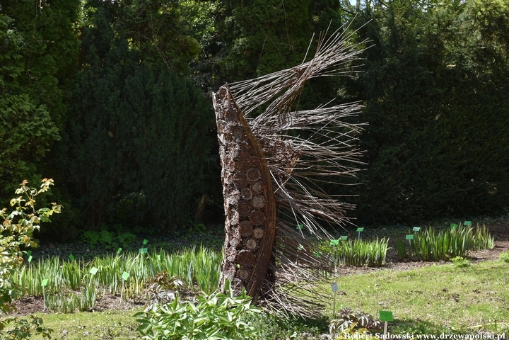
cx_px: 254
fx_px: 891
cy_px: 170
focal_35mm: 63
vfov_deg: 21.6
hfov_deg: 31.9
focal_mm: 42
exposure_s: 1/160
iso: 100
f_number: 8
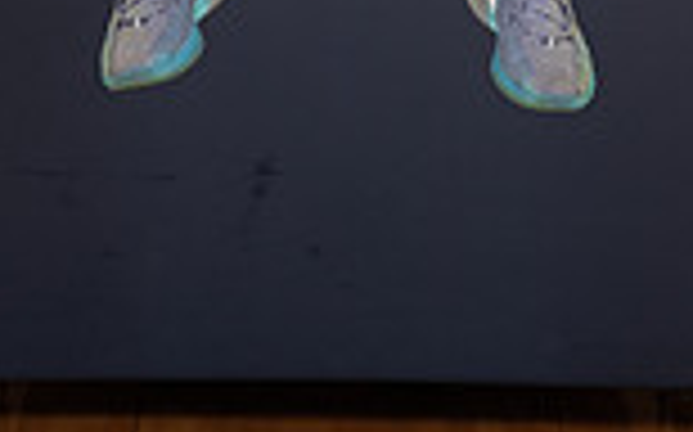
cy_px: -572
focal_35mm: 202
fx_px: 3812
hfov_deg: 10.4
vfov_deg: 6.2
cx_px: 382
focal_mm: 68
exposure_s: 1/320
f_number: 7.1
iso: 320
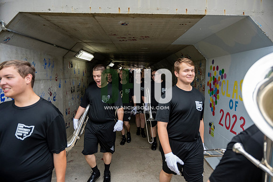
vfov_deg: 53.2
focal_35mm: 24
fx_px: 182
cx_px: 136
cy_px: 91
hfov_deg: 73.7
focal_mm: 24
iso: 800
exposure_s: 1/800
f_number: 4
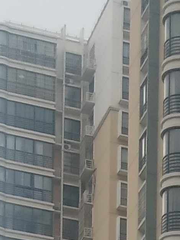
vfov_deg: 8.7
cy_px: 698
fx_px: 1331
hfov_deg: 7.6
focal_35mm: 192
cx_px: 249
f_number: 2
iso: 64
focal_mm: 3.88
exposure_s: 1/582
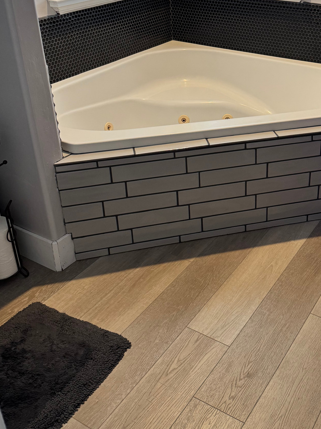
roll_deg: +0.5
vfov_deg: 45.0
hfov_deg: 34.4
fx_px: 507
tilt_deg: -23.4
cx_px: 241
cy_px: 139
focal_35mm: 41
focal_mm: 6.76
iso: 250
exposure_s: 1/60
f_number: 1.78
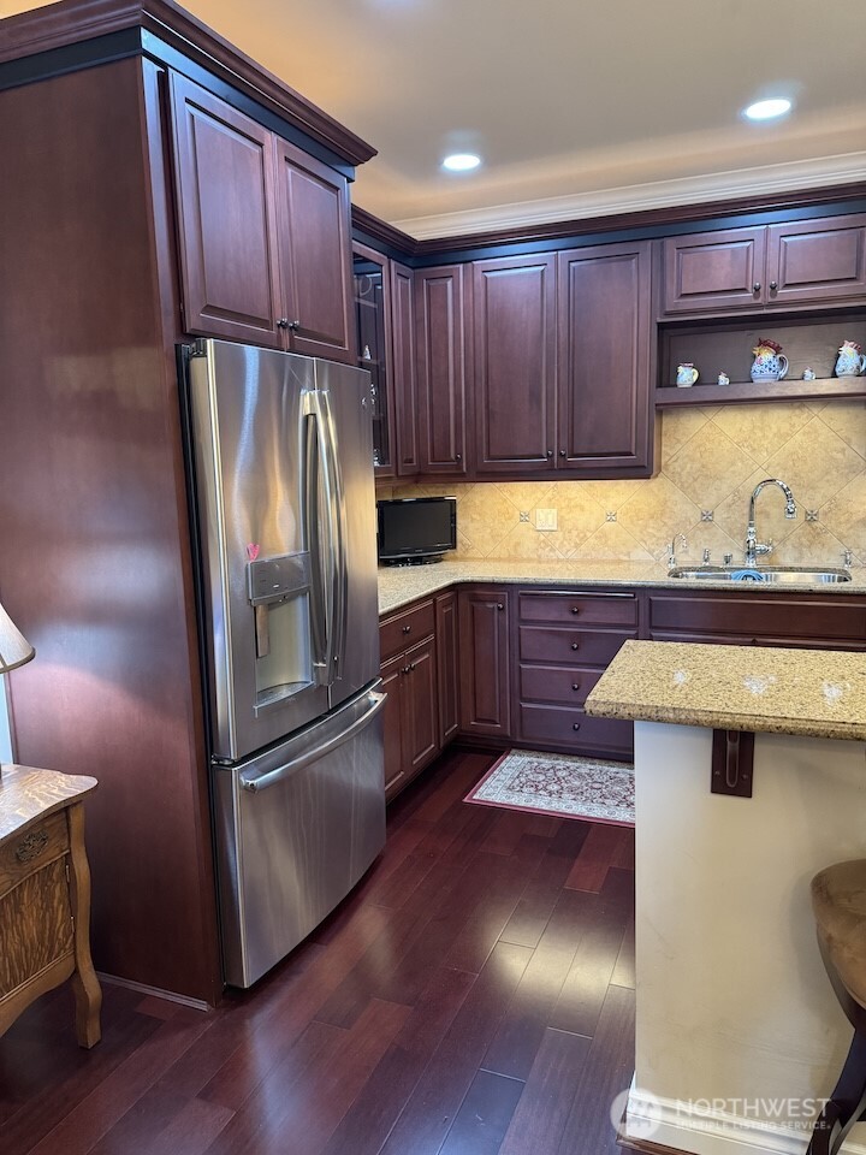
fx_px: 801
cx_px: 433
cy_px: 578
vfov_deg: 71.6
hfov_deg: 56.8
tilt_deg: -9.1
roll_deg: +2.4
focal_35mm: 24
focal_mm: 6.76
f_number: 1.78
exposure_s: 1/60
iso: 640
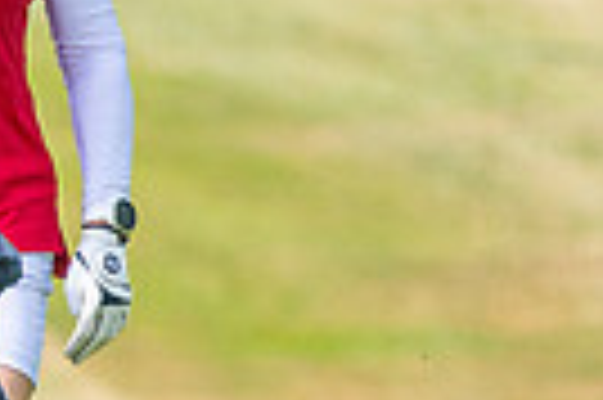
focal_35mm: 1946
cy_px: 355
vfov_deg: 0.7
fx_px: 32556
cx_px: -693
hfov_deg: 1.1
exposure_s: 1/1600
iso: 320
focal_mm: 300
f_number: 5
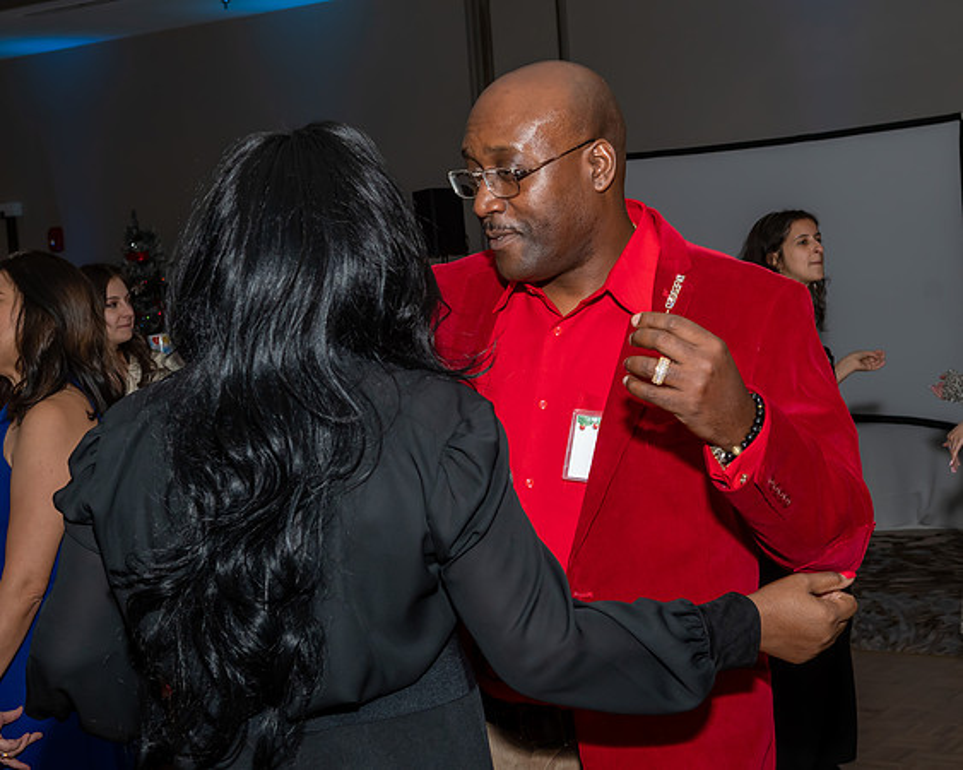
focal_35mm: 60
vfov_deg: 25.4
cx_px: 515
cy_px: 344
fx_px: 1704
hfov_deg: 31.5
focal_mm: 32
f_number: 6.3
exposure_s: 1/250
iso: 400
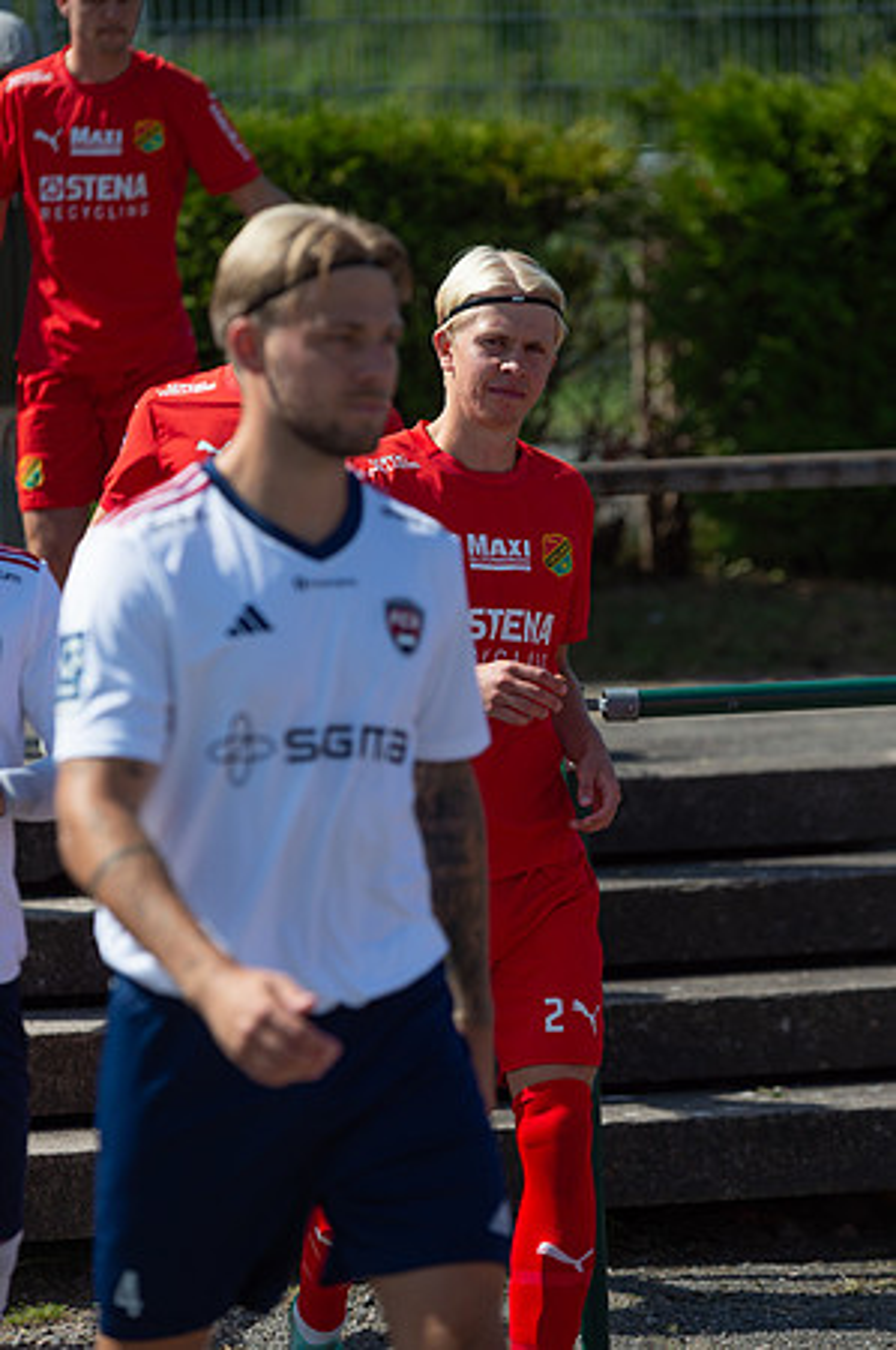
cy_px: 675
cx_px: 448
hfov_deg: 9.1
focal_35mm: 150
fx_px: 5613
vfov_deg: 13.7
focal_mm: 150
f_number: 4
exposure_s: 1/1600
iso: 100
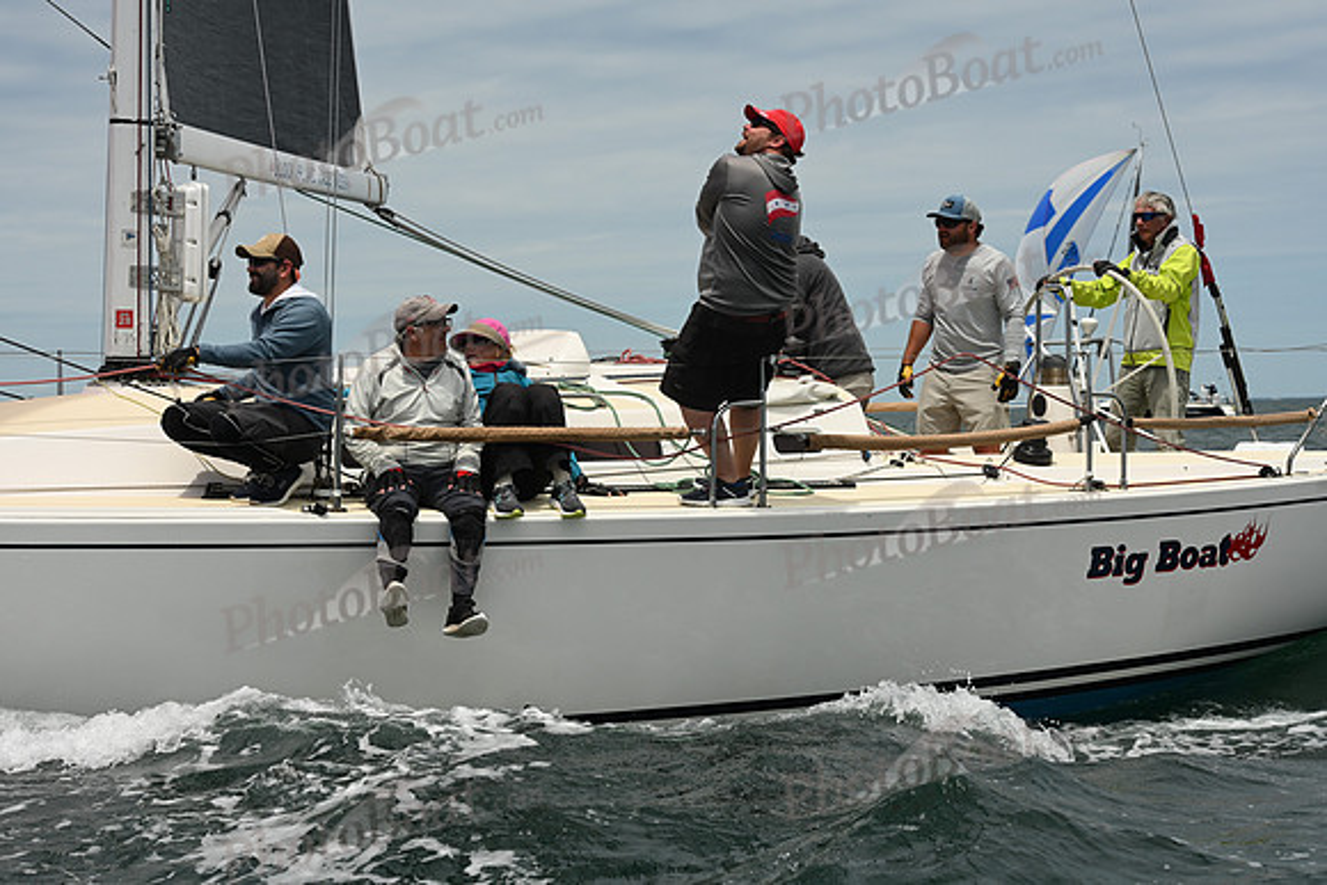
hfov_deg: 21.5
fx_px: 3502
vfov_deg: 14.4
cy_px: 442
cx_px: 664
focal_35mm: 95
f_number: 11
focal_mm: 95
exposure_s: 1/1000
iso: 320
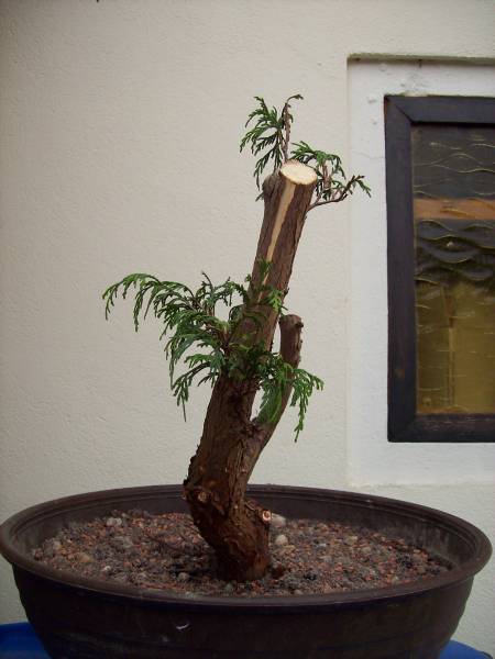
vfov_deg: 51.4
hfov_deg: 39.7
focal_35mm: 36
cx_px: 248
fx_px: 686
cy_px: 330
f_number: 2.7
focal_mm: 6
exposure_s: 1/205
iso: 80
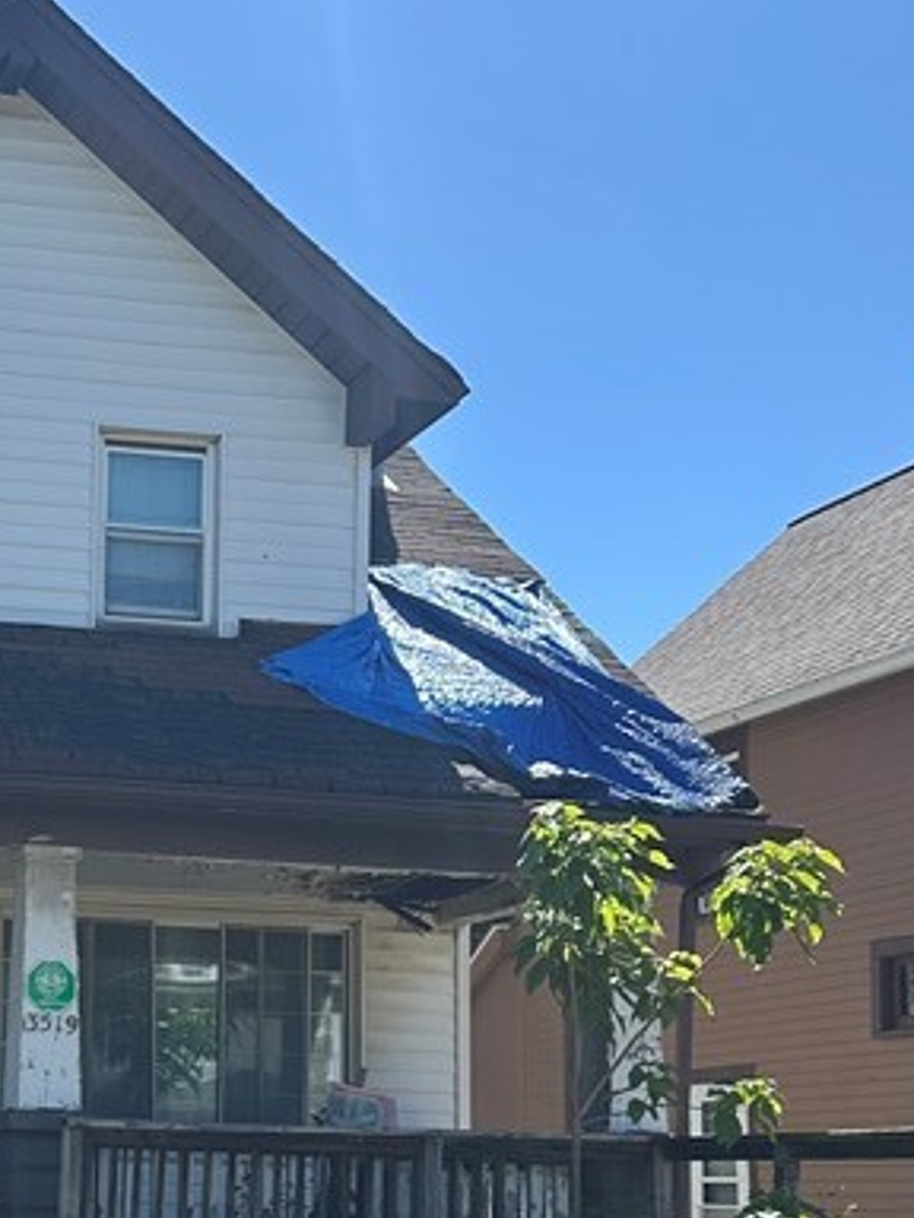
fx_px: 2253
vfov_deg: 29.5
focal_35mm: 64
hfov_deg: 21.6
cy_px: 996
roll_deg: -2.0
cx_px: -121
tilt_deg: +7.3
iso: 80
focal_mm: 6.86
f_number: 1.78
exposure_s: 1/3861
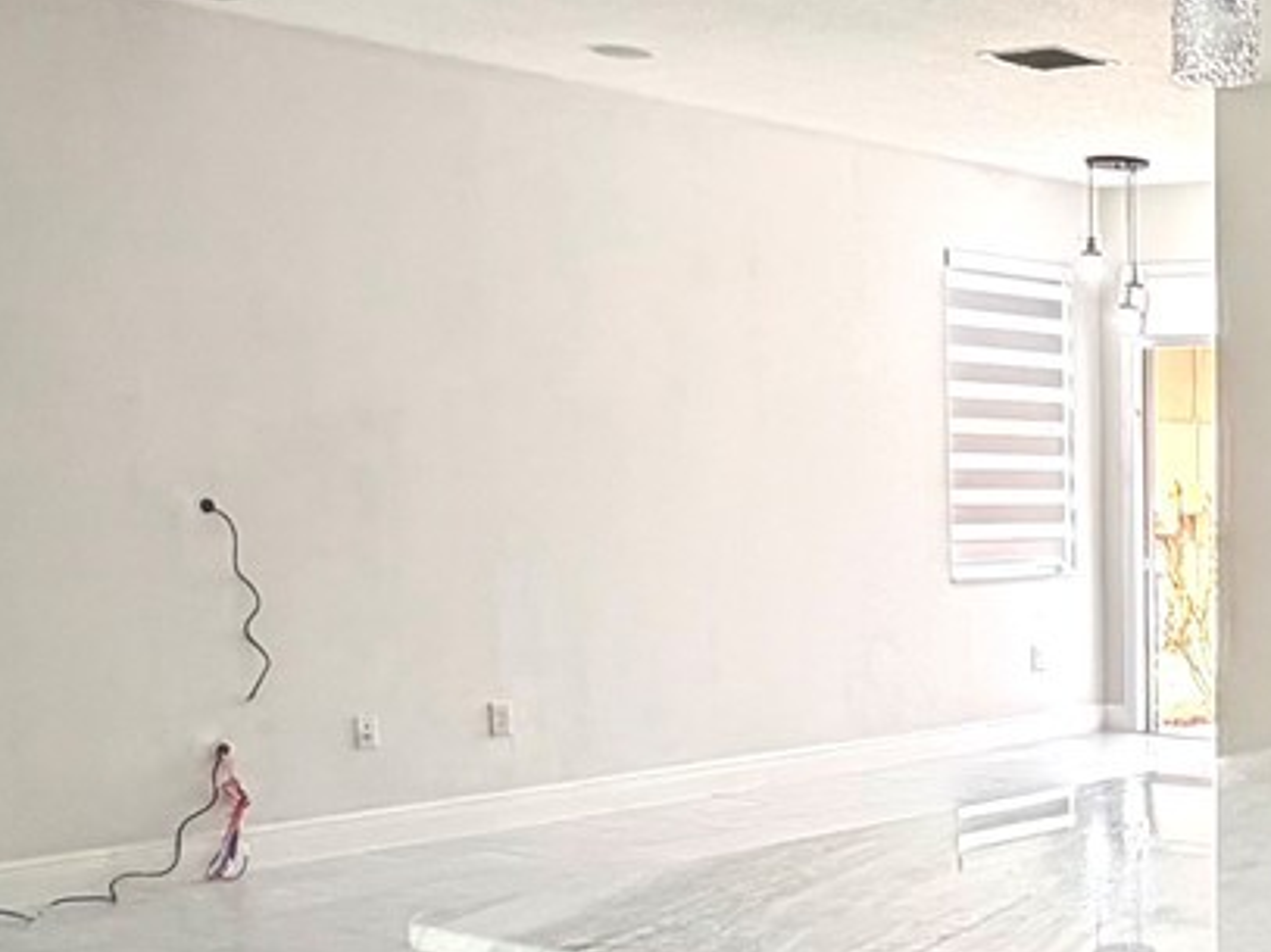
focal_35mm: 55
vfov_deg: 26.1
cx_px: 1511
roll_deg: -0.9
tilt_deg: -8.4
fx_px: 2019
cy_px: 758
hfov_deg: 30.0
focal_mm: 2.22
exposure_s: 1/120
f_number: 2.2
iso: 250
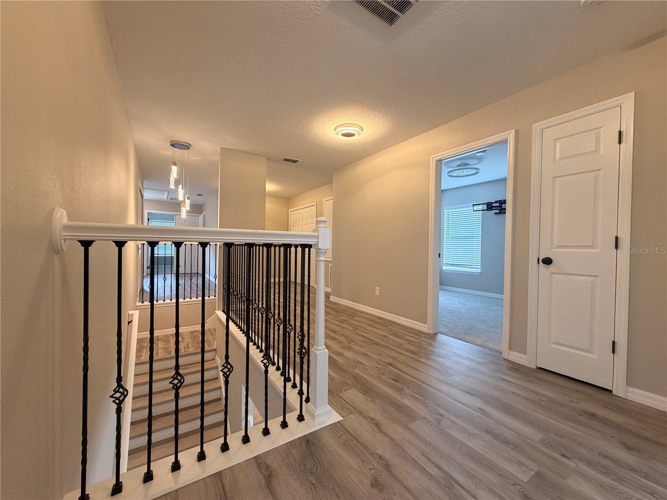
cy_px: 250
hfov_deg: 102.1
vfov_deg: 85.7
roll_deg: -0.7
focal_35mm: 14
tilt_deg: -1.1
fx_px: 270
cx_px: 334
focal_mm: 2.22
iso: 200
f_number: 2.2
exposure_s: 1/60
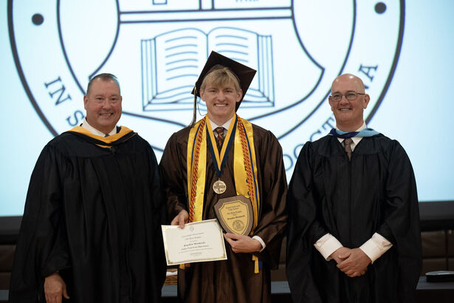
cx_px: 227
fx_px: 1955
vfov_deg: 8.9
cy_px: 152
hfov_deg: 13.2
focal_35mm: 155
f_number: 4
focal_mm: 155
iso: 1600
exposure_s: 1/100
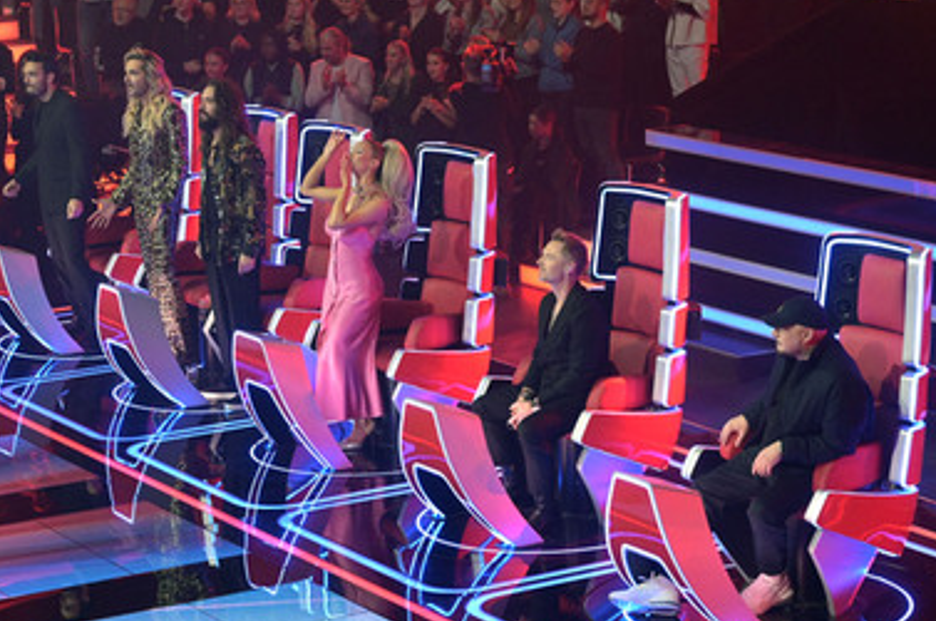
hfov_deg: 18.8
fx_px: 2829
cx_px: 451
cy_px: 335
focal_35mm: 109
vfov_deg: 12.5
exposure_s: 1/250
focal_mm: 91
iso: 6400
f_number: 5.6
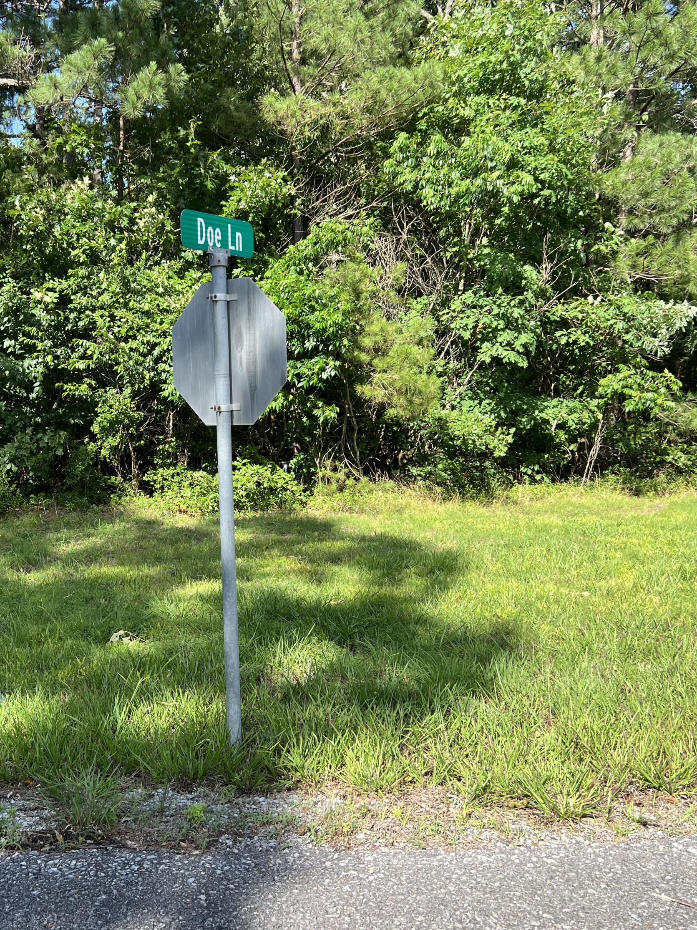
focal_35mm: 35
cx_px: 197
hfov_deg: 39.8
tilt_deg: -4.6
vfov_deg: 52.6
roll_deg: +0.7
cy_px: 463
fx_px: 940
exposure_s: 1/1038
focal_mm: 5.7
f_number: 1.5
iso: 50
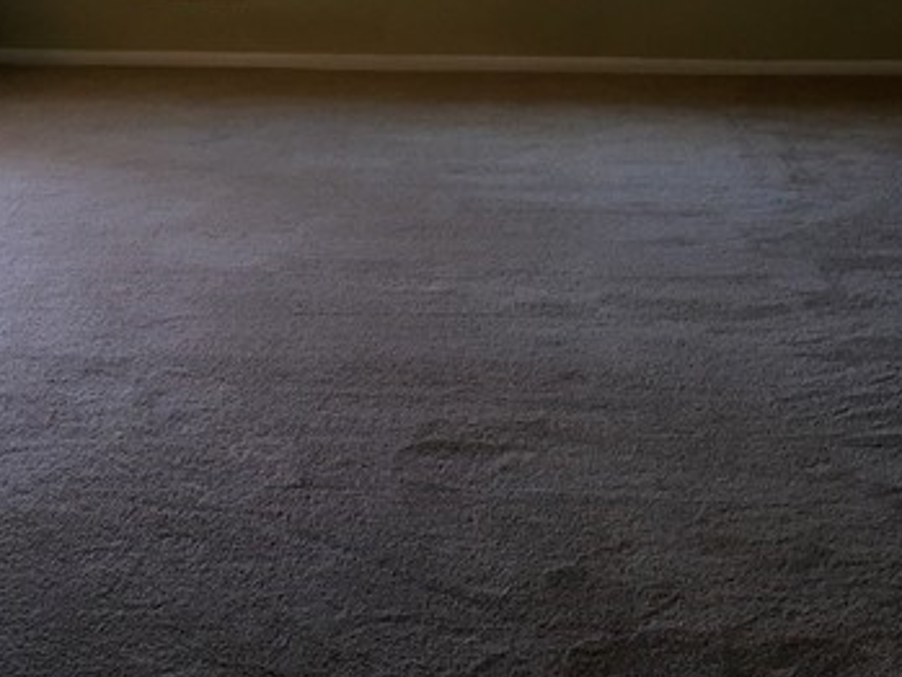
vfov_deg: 16.9
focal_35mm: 85
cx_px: 540
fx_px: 2216
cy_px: -28
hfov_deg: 23.0
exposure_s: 1/40
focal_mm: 4.15
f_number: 2.2
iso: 32
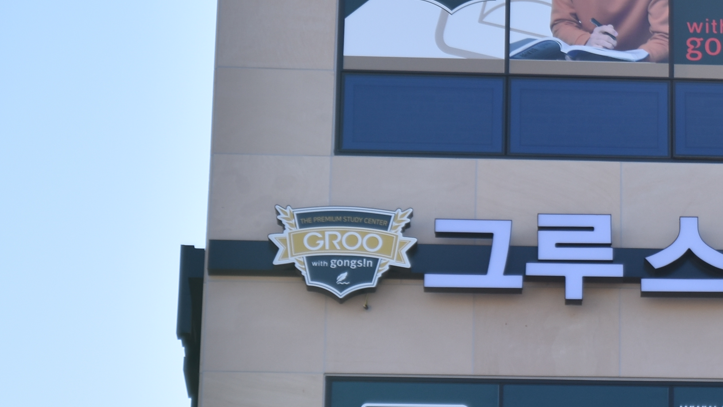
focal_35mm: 220
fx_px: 4217
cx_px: 960
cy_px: 372
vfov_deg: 5.5
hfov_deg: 9.6
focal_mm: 50
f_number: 2.8
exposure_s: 1/800
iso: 100
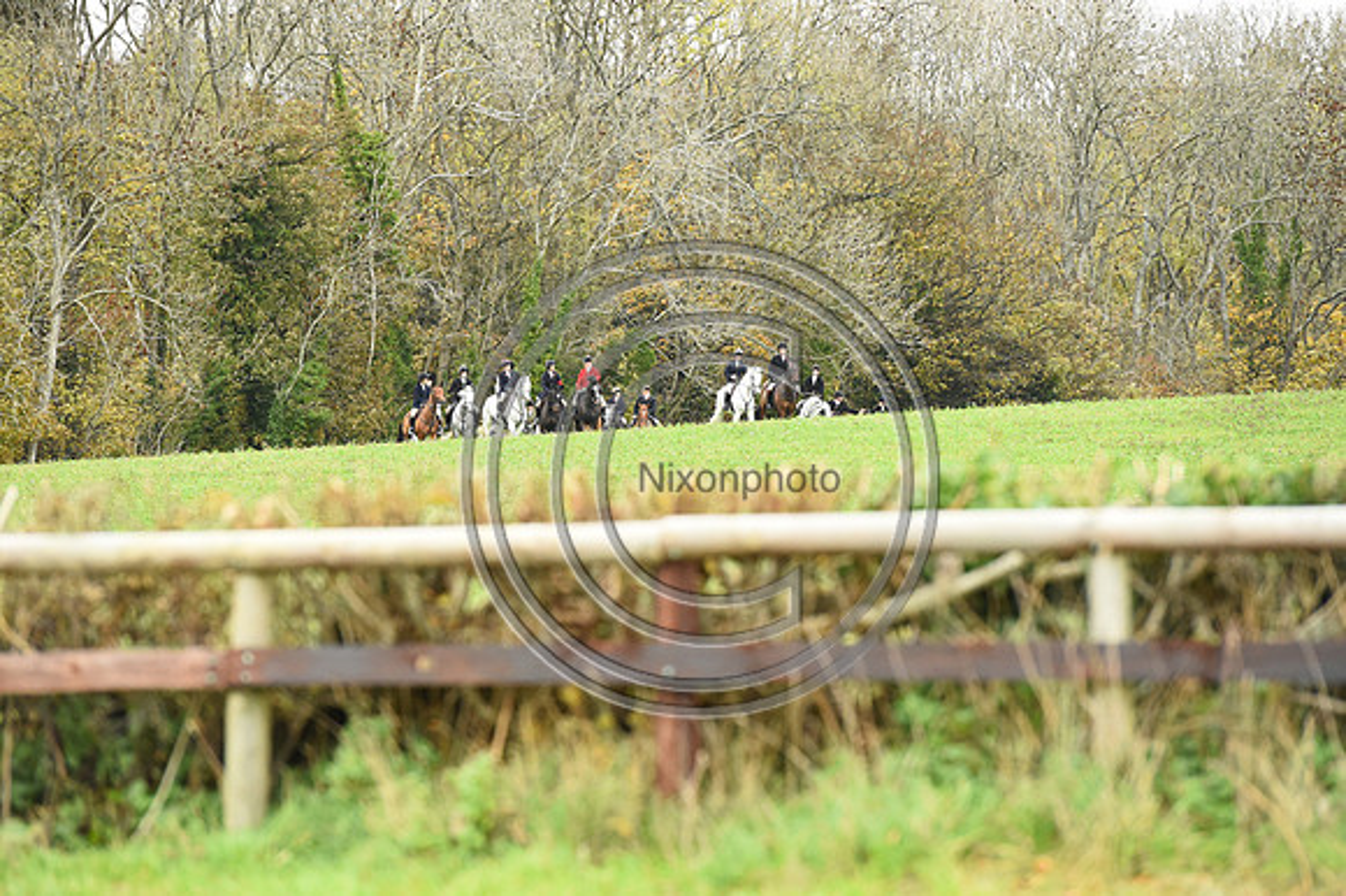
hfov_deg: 10.3
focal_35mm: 200
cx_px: 673
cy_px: 448
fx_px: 7473
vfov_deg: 6.9
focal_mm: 200
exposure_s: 1/1250
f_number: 5.6
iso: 6400
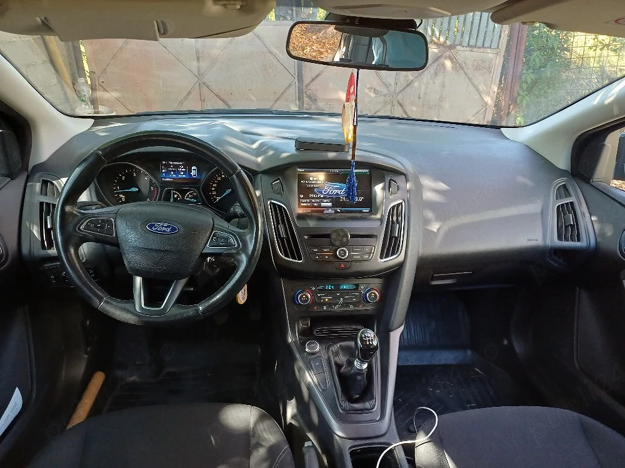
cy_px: 234
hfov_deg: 69.4
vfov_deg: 54.9
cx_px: 312
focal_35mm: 25
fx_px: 451
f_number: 1.8
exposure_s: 1/50
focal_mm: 4.65
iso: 125
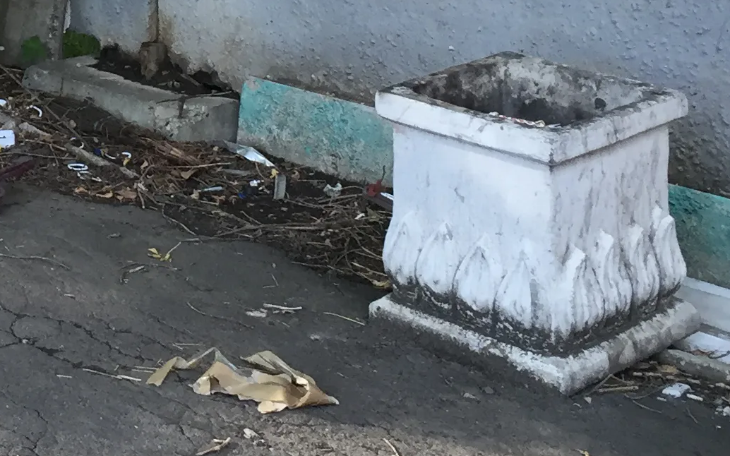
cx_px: -109
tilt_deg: -6.9
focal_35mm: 97
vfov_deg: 13.0
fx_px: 1930
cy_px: -144
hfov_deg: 20.3
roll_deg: -1.0
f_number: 2.2
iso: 32
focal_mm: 4.15
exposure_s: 1/33
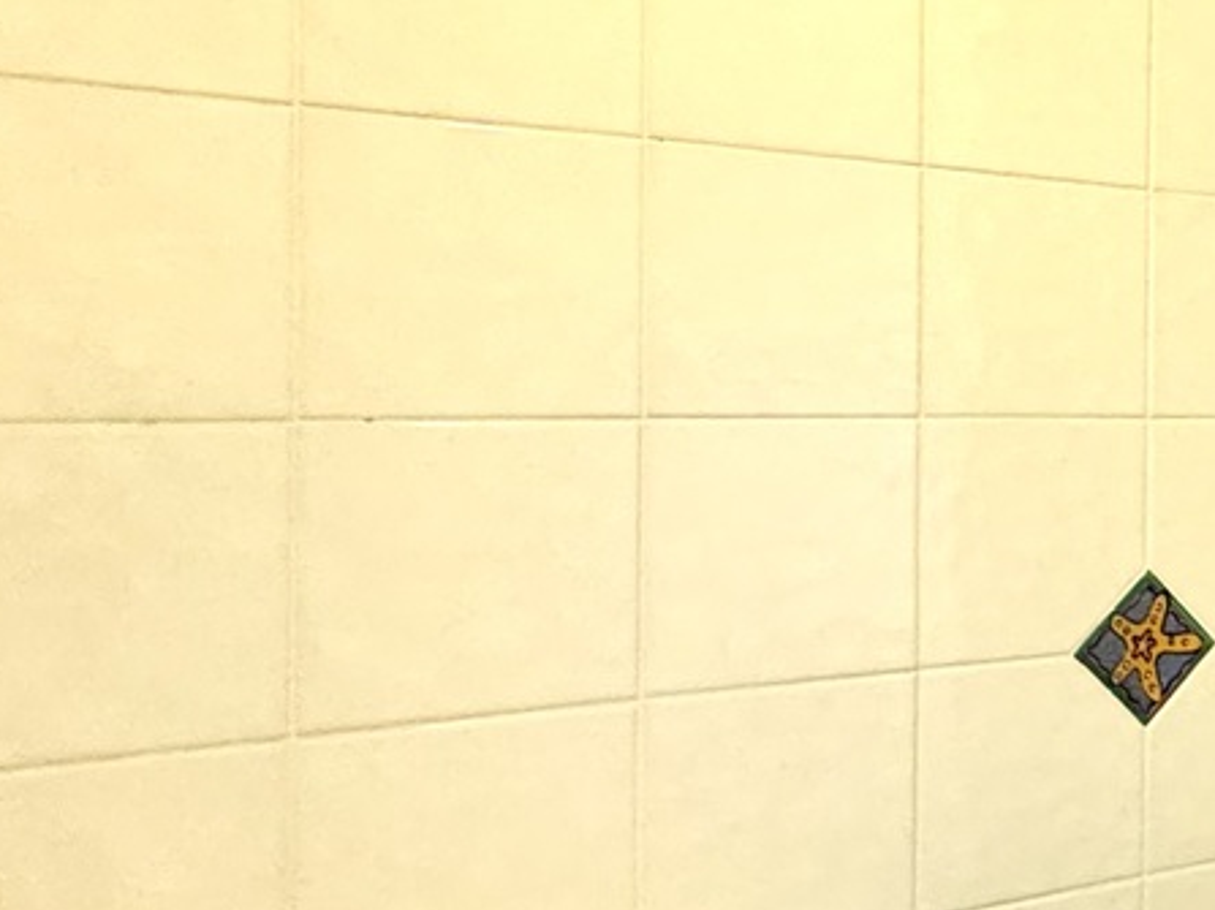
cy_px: 395
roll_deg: -0.4
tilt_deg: -0.2
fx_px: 1649
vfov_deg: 30.8
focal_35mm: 47
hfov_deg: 32.5
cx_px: 1498
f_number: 2.2
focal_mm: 2.22
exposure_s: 1/50
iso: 640
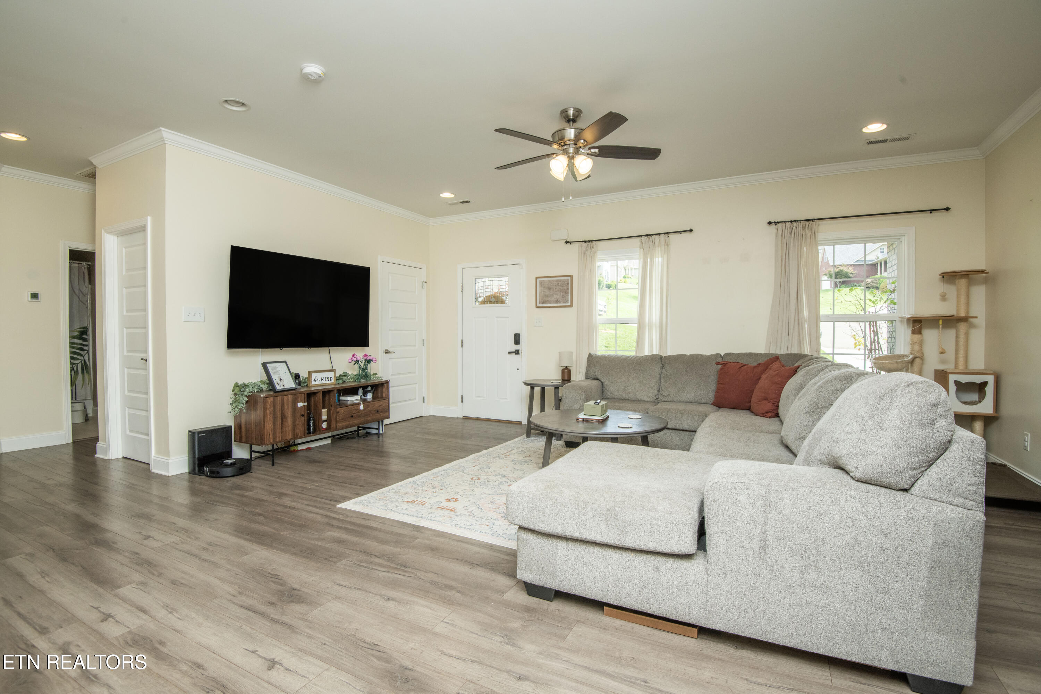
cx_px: 520
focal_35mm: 16
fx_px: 463
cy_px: 347
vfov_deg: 73.7
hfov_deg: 96.7
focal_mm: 16
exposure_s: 1/125
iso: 400
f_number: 9
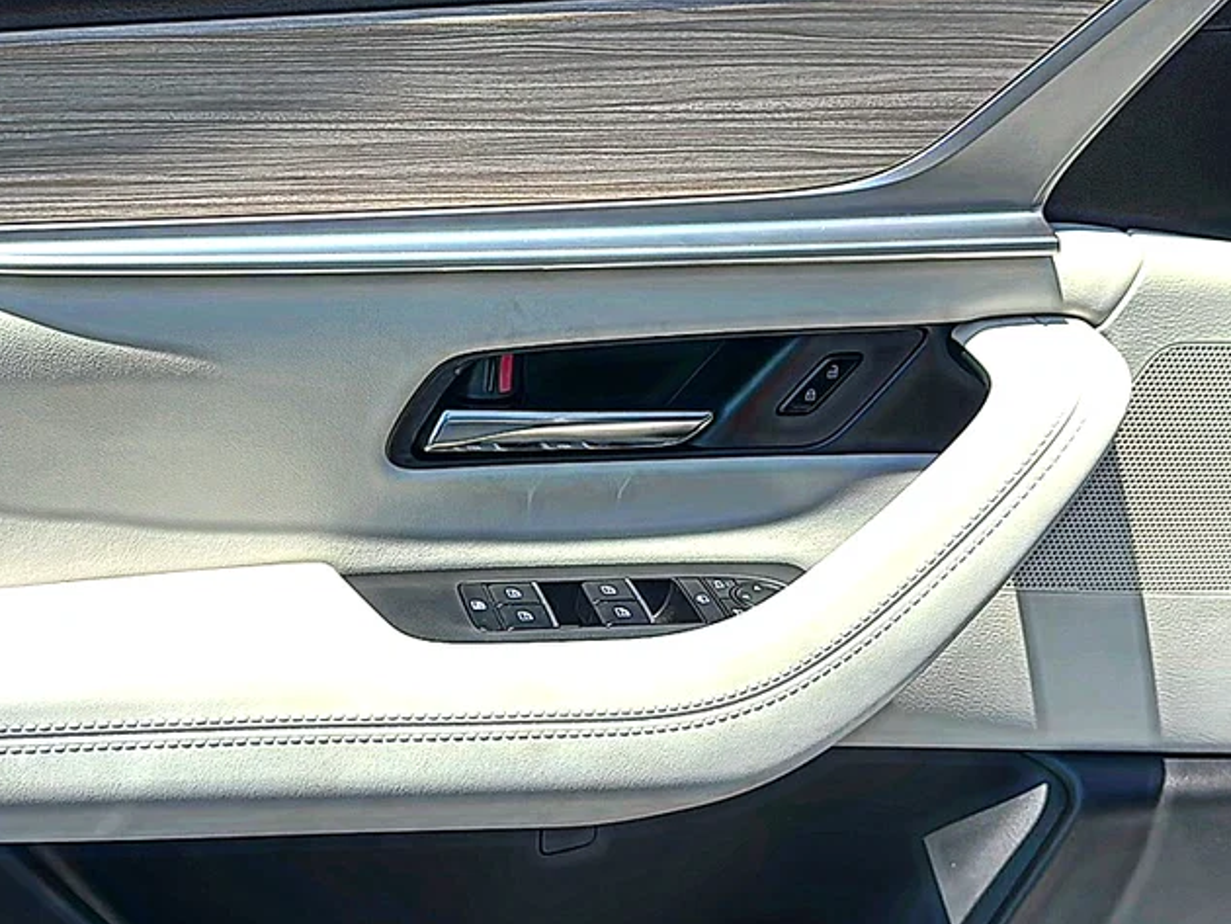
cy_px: 452
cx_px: 573
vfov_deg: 36.0
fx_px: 1423
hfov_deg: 46.7
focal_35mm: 40
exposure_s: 1/4587
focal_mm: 6.86
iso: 80
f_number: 1.78
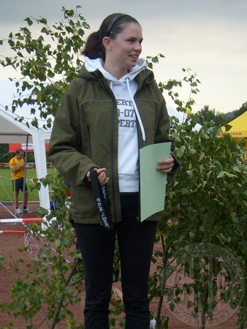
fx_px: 494
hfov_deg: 28.1
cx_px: 124
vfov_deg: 36.8
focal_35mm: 52
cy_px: 164
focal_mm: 8.7
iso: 80
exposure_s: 1/250
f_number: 3.3
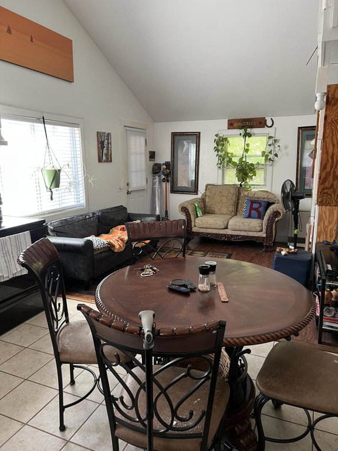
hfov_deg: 53.1
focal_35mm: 26
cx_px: 169
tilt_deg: -9.7
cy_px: 226
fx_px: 338
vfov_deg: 67.3
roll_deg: +1.9
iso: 160
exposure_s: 1/60
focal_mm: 5.7
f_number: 1.5
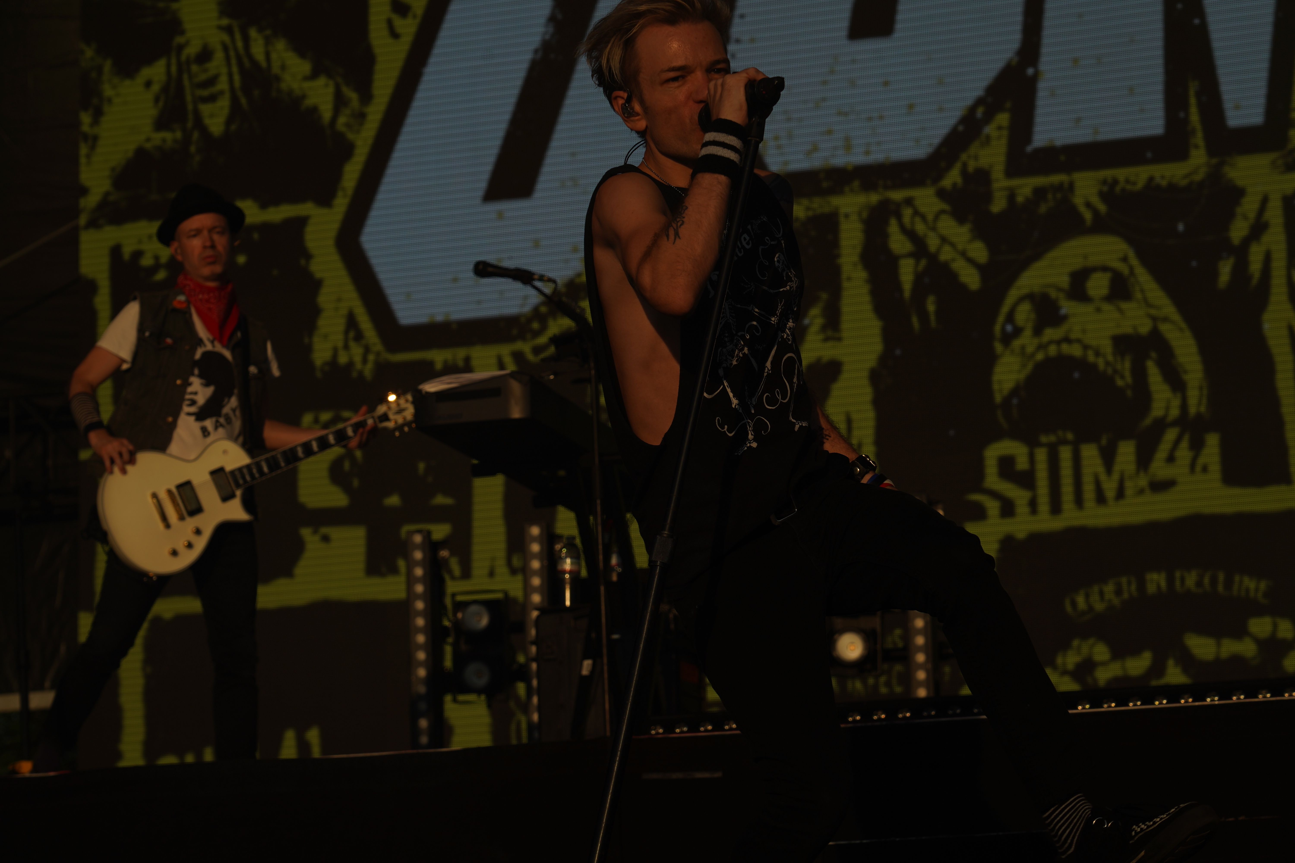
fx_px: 3777
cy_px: 432
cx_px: 648
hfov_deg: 19.5
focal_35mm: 105
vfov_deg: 13.0
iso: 100
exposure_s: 1/800
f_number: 8
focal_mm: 105
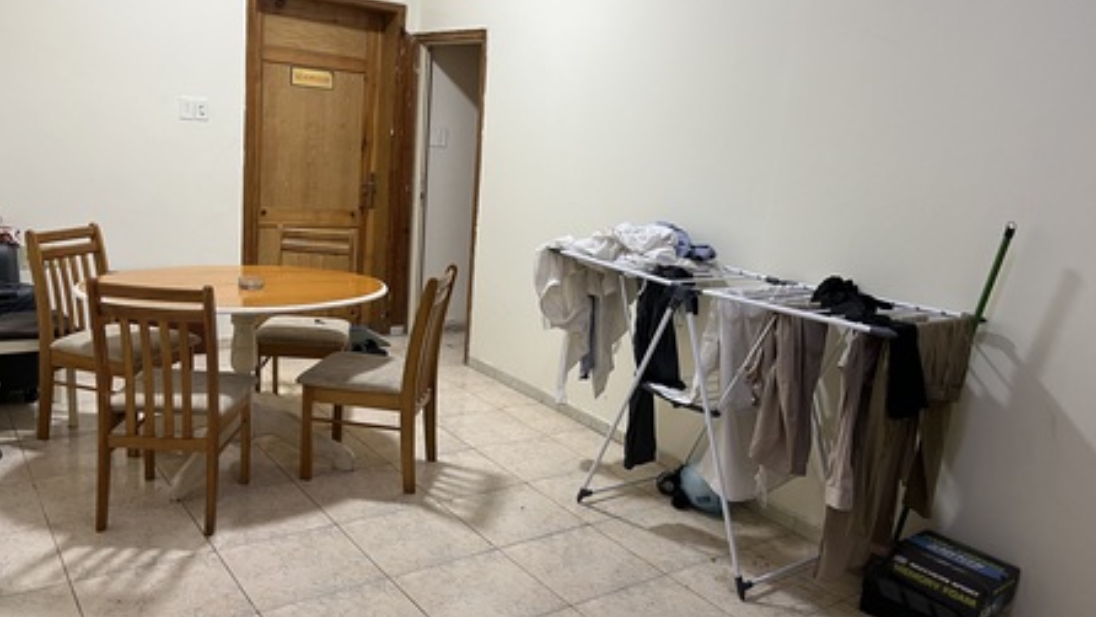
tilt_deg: -13.3
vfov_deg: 40.2
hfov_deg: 66.1
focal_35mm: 29
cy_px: 308
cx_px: 557
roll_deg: -4.3
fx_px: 843
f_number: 1.6
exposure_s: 1/60
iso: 125
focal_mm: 5.1
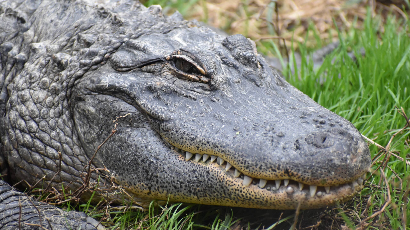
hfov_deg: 4.6
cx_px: 205
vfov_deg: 2.6
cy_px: 98
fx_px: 5131
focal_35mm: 472
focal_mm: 300
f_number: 6.3
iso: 1800
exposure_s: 1/500
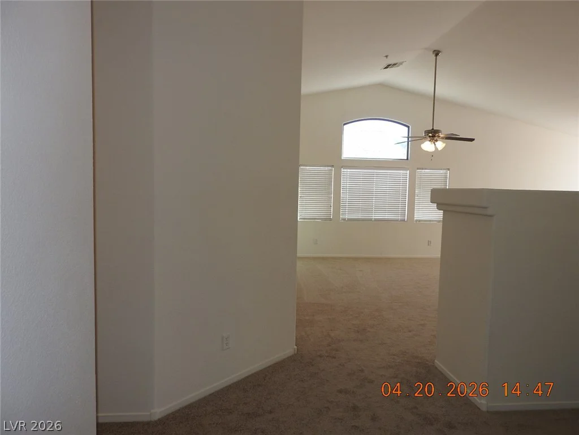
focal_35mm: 24
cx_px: 290
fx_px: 401
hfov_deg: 71.6
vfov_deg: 56.8
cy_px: 218
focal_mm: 4.3
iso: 100
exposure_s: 1/60
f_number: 3.3
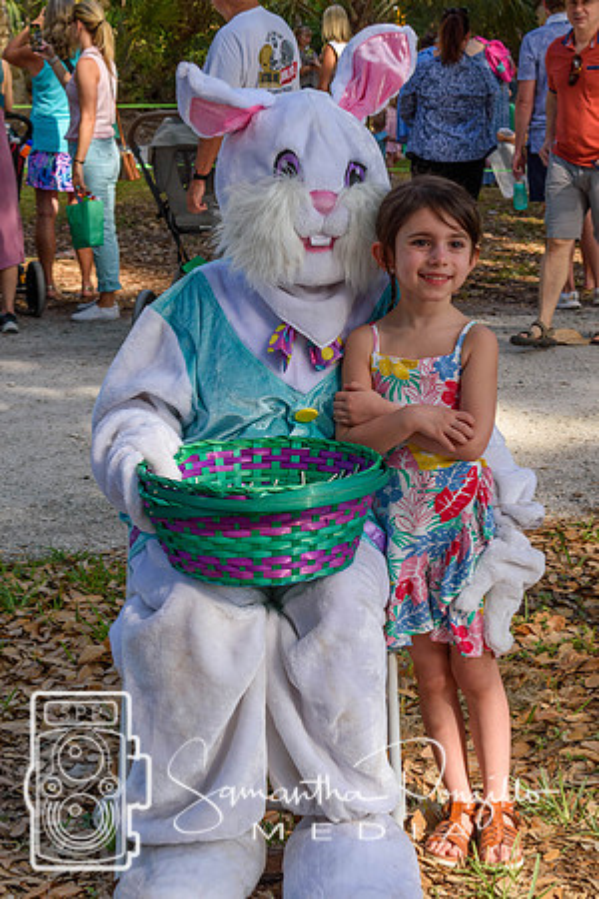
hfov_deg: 18.2
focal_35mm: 75
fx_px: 1872
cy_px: 450
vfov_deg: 27.0
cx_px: 300
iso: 320
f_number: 8
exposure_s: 1/250
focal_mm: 50
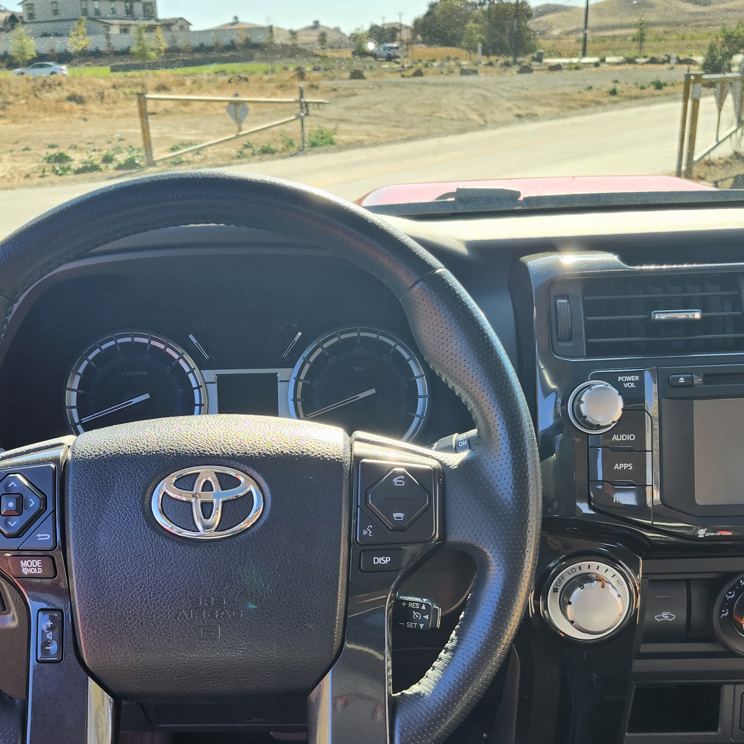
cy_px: 511
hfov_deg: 41.8
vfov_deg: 41.2
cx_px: 336
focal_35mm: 40
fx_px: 973
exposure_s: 1/180
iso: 50
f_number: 1.8
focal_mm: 5.54
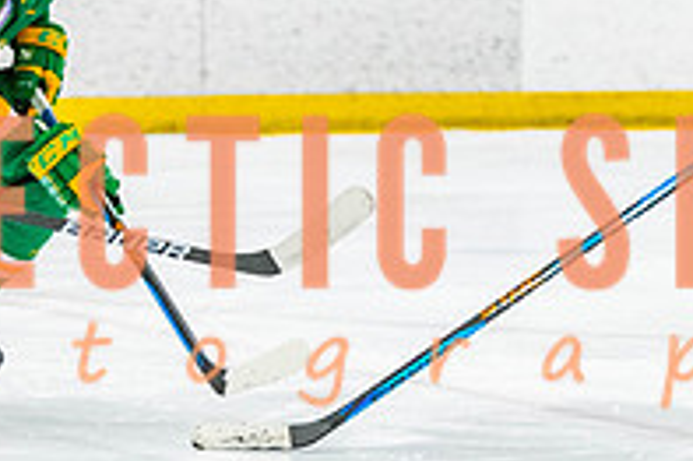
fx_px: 6943
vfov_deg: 3.8
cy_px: 272
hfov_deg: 5.7
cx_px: -42
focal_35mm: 361
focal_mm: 105
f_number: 2.8
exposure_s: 1/640
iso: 1800
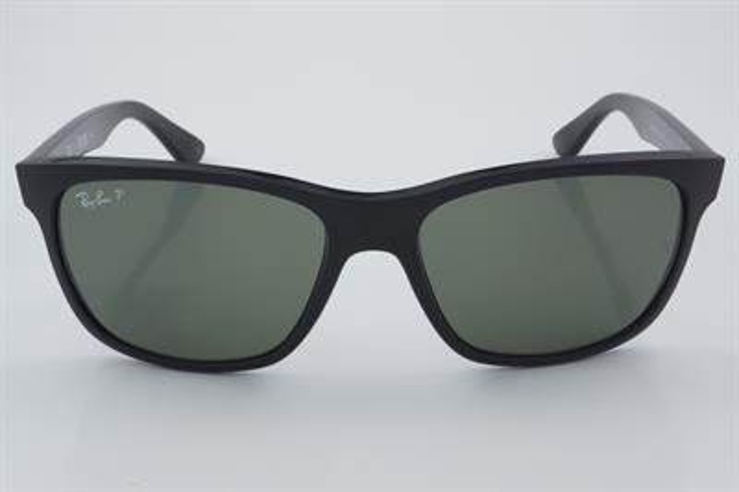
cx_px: 370
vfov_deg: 22.6
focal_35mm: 60
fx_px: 1231
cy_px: 246
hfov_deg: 33.4
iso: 100
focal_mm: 40
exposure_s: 1/4
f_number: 32
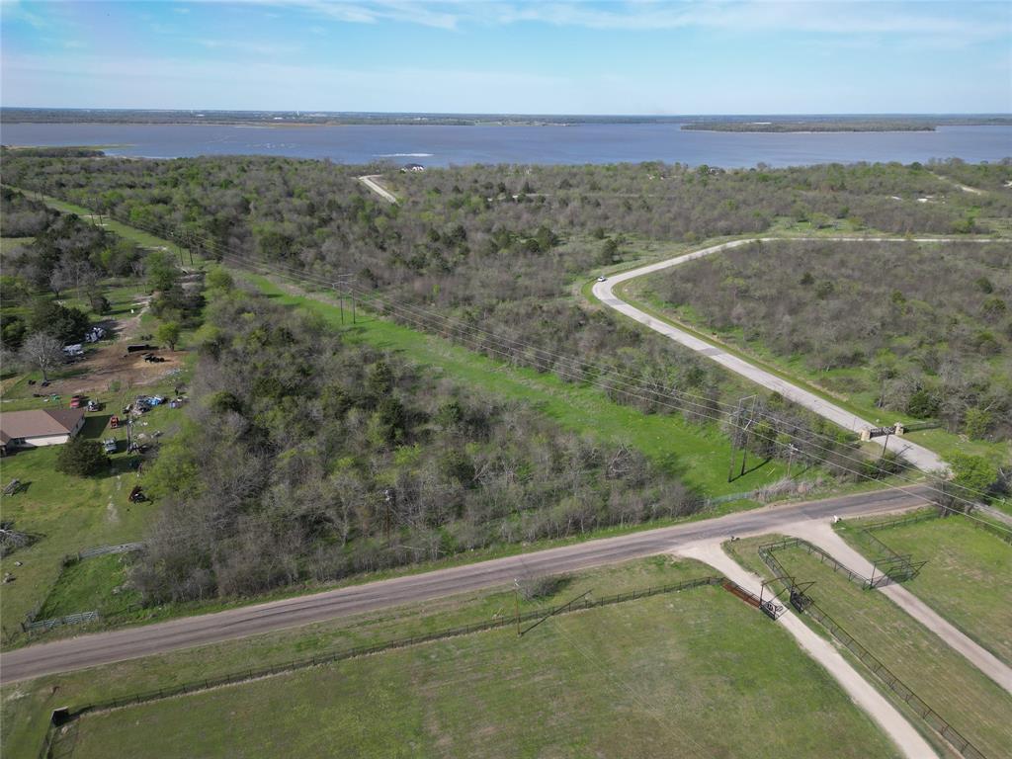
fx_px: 702
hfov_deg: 71.6
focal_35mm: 24
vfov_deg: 56.8
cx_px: 506
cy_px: 380
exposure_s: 1/2500
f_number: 1.7
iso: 120
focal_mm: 6.72
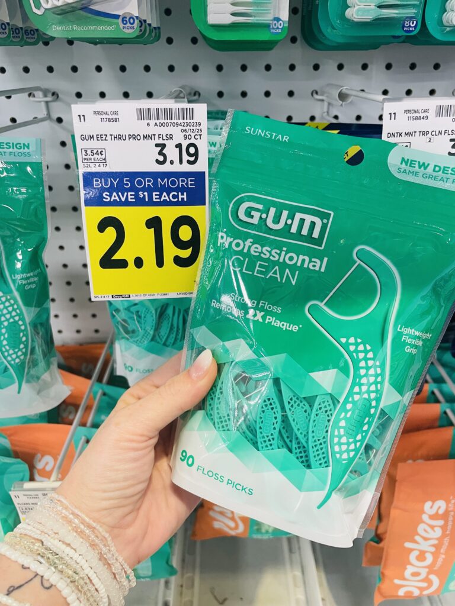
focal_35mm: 26
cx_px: 228
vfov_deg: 67.3
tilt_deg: -29.1
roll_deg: +0.9
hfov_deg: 53.1
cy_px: 303
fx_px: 456
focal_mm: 4.2
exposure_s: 1/60
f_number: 1.6
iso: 125
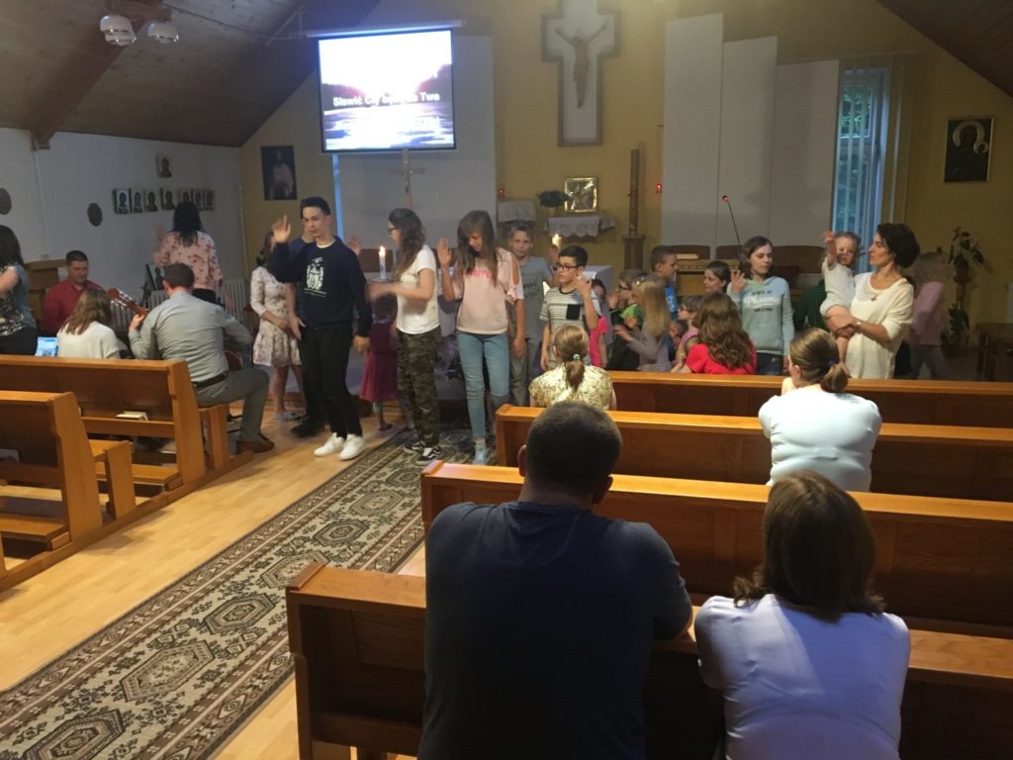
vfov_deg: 48.2
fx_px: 849
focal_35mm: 29
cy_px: 380
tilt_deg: -10.9
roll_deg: +1.1
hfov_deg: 61.7
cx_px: 506
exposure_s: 1/17
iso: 250
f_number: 2.2
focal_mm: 4.15
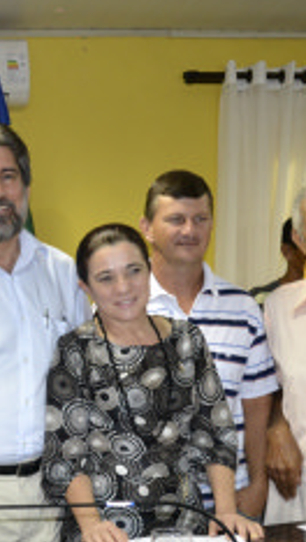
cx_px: -53
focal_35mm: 67
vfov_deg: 31.1
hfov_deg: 17.3
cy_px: 372
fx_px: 964
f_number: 3.8
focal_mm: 20
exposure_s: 1/60
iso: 1600
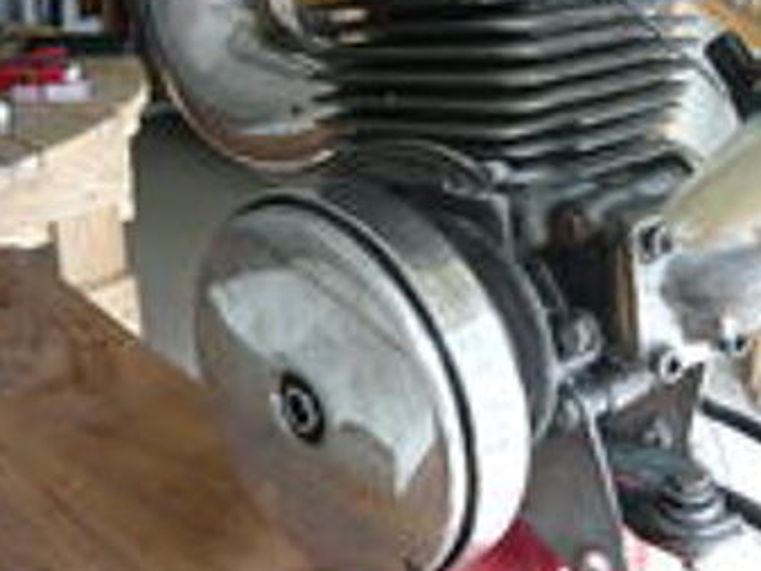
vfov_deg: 30.7
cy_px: 194
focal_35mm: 47
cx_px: 465
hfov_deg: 40.2
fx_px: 1034
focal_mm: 5.5
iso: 160
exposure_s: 1/30
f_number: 2.8
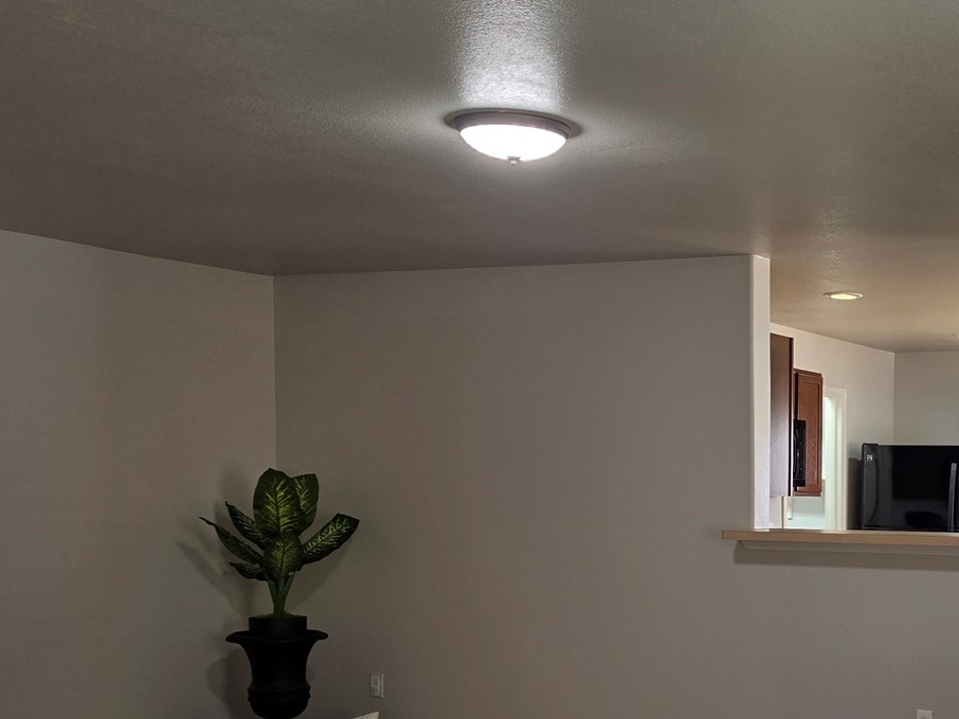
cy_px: 579
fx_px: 1440
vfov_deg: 27.4
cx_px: 925
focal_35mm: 52
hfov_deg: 34.1
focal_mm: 6.5
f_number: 1.4
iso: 50
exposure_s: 1/120
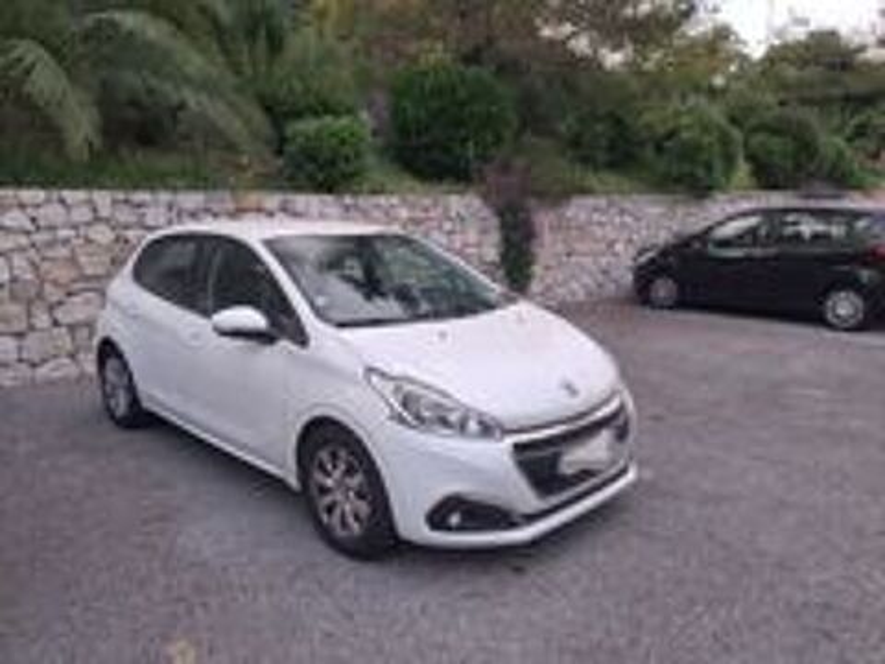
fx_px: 690
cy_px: 332
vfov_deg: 51.4
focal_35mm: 27
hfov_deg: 65.3
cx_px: 442
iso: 160
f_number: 1.8
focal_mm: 4
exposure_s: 1/120
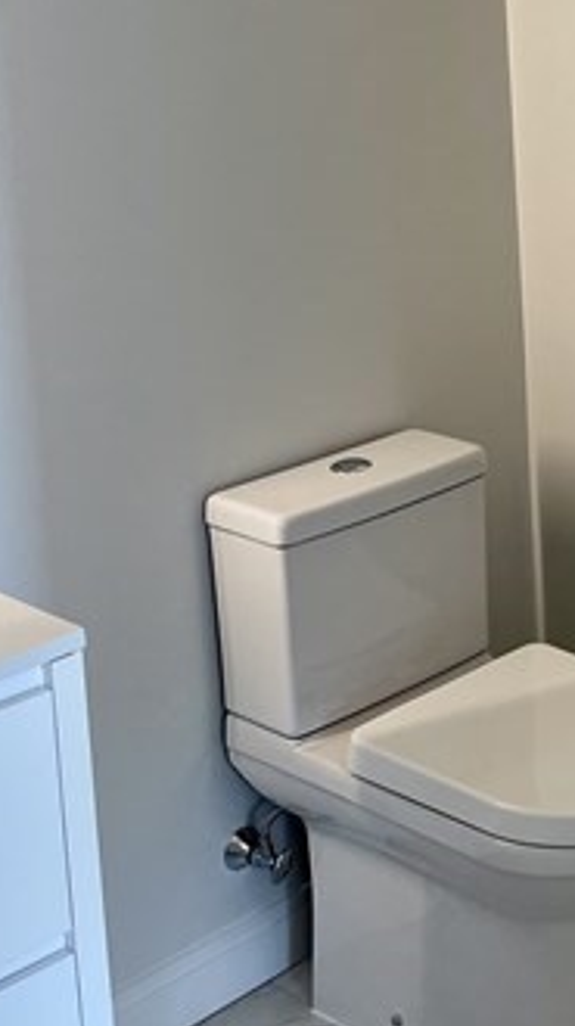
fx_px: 1794
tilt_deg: -6.9
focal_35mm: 66
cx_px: 774
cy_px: 131
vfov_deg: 30.7
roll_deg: +2.7
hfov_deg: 17.0
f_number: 1.6
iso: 80
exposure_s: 1/120
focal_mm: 5.1
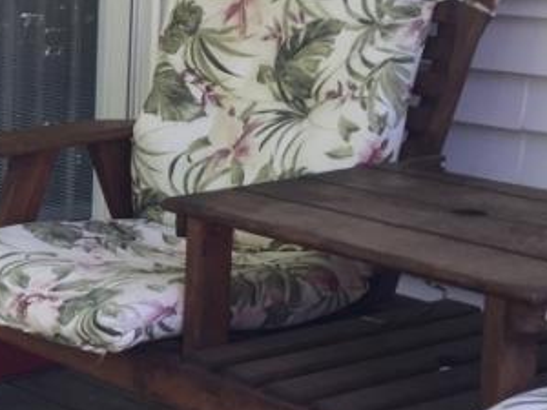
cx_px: -319
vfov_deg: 14.9
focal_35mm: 99
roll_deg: +0.5
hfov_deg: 17.4
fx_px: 1564
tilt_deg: -9.0
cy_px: 140
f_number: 2.2
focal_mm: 4.15
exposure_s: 1/126
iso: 32
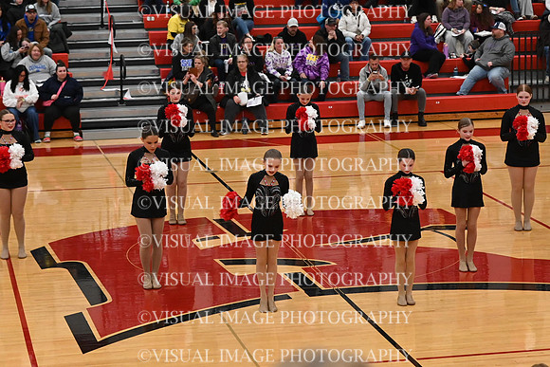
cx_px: 275
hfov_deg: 19.5
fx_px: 1604
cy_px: 184
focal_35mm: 105
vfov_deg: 13.0
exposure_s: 1/400
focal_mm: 70
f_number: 4
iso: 6400
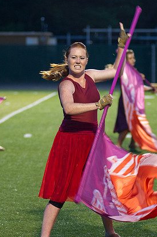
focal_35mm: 182
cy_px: 105
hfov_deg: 7.5
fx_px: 1192
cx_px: 72
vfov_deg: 11.3
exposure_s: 1/160
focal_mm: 100
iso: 2500
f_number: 2.8
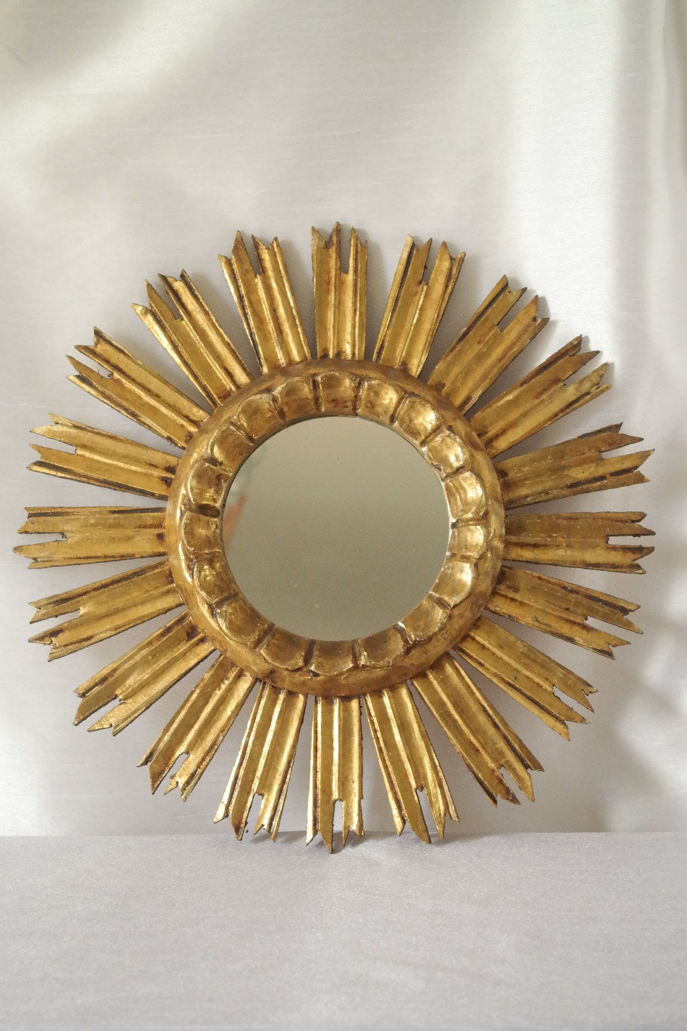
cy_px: 516
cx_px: 344
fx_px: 2204
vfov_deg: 26.3
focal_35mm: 77
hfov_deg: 17.7
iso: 3200
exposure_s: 1/30
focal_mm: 50
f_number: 9
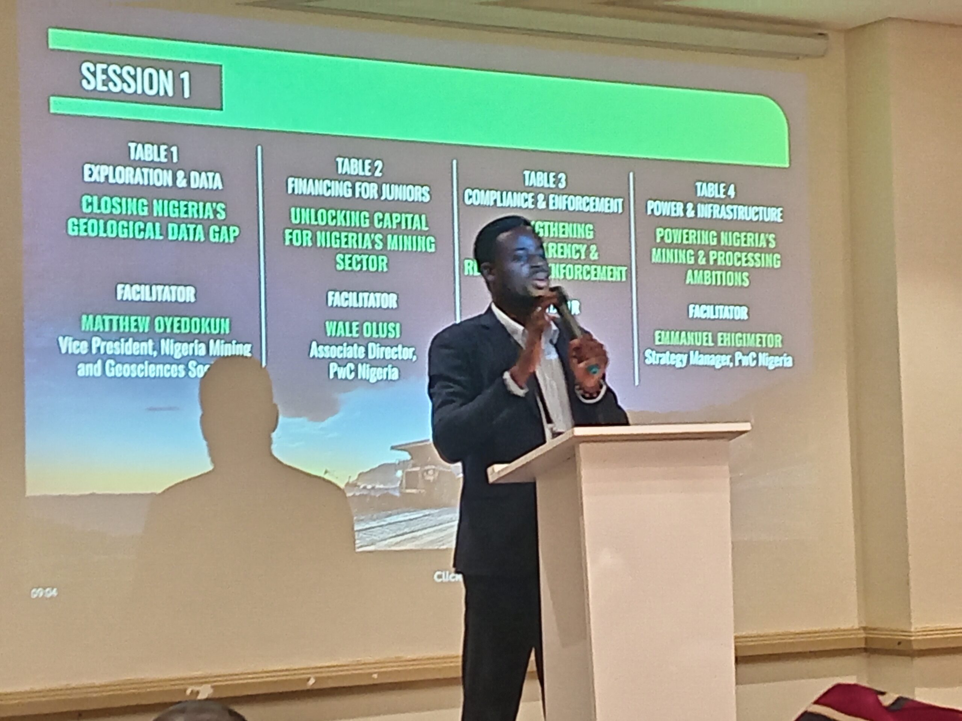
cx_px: 481
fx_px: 2139
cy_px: 360
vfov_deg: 19.1
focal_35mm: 77
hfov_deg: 25.4
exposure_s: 1/20
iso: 938
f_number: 1.8
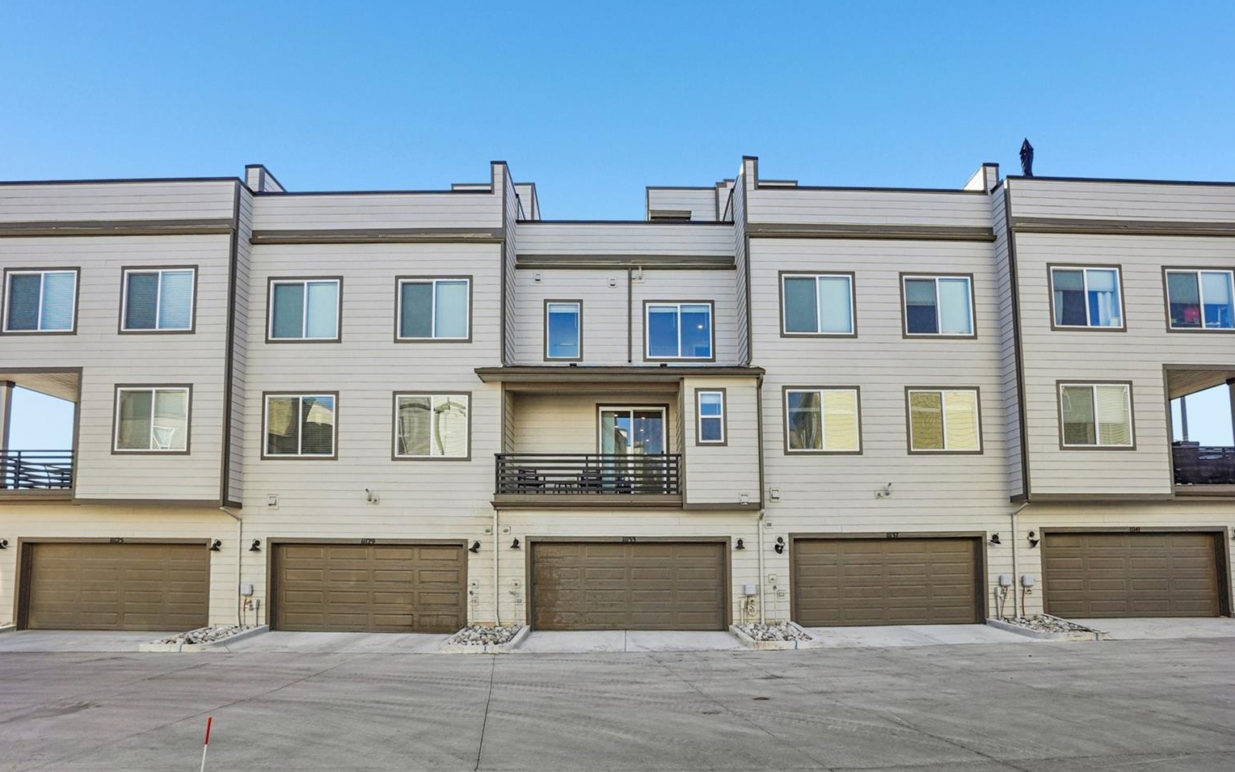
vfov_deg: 71.2
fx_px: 539
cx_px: 625
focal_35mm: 16
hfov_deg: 97.8
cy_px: 376
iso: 100
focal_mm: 10
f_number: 8
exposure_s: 1/125
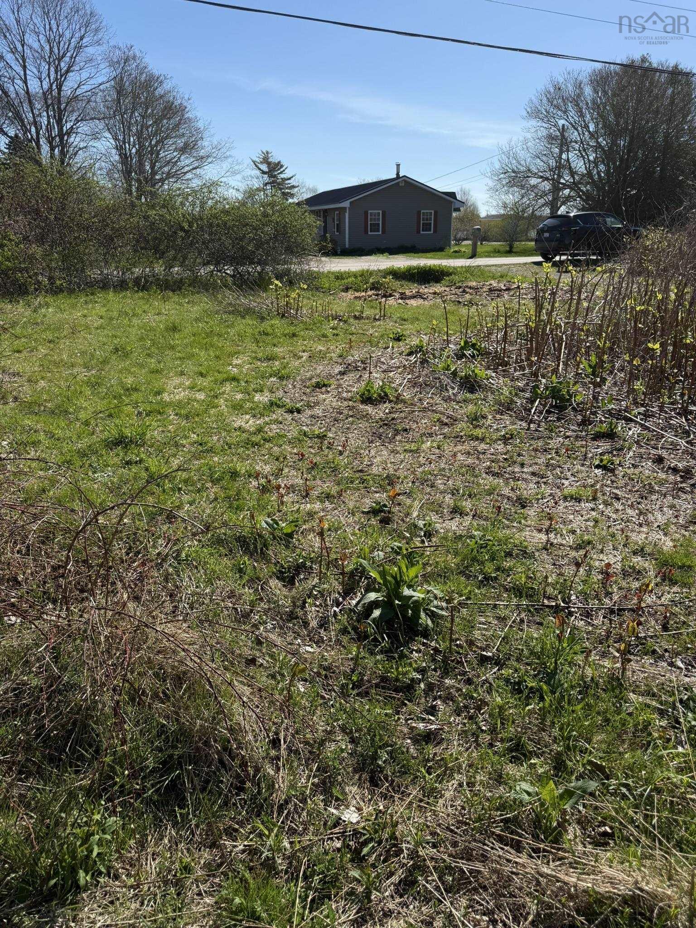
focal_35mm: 24
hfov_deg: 56.8
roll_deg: +0.3
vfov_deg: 71.6
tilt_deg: -19.3
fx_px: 643
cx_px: 348
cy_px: 464
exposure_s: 1/4405
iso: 80
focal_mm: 6.76
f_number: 1.78
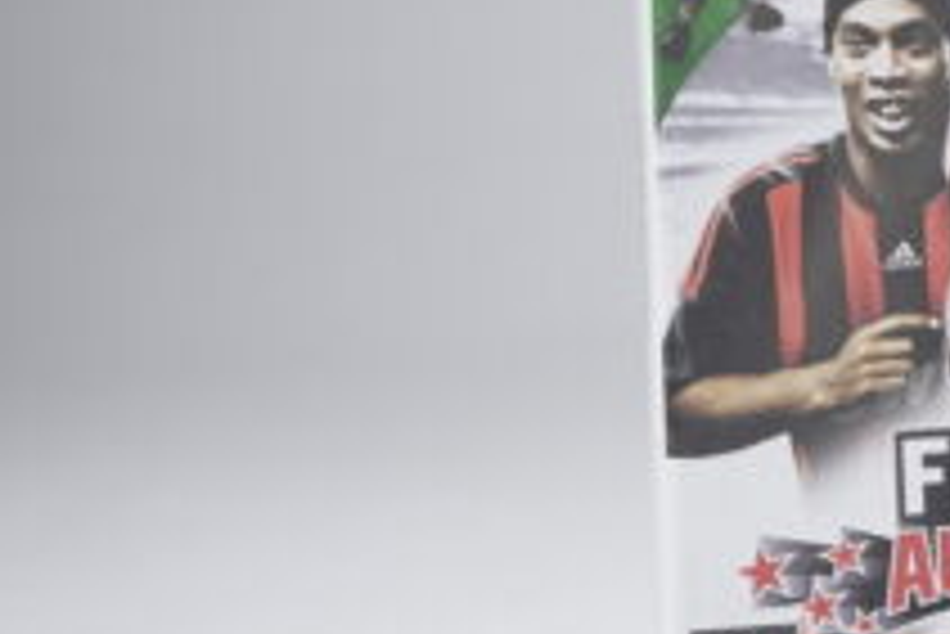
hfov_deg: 22.1
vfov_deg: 15.7
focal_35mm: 87
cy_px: 202
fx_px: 2297
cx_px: 1040
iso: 125
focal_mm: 36
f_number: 5.6
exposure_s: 1/4
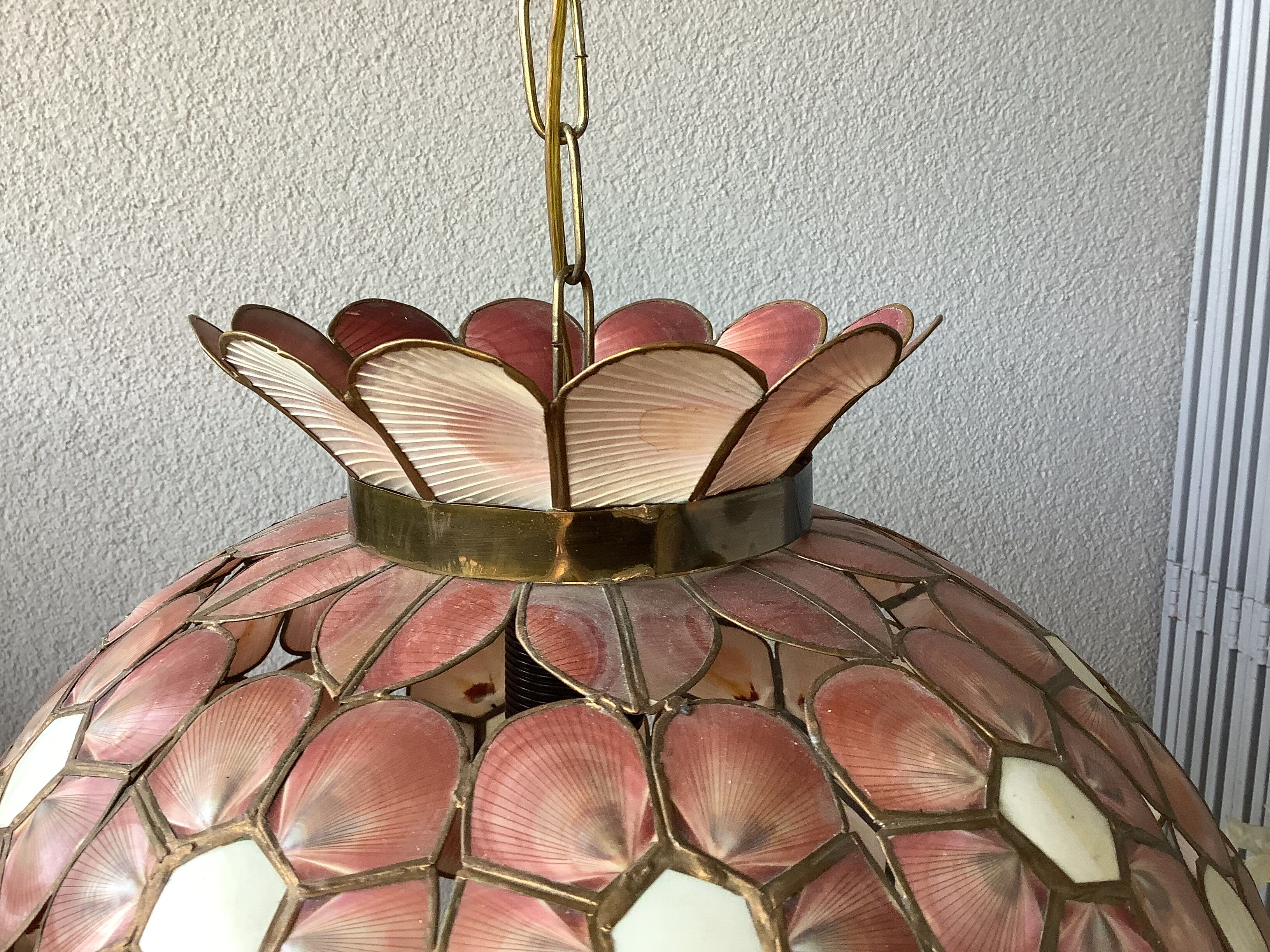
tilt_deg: -13.2
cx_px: 635
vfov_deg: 45.4
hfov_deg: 58.4
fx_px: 1137
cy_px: 476
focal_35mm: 31
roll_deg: +0.3
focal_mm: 3.3
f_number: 2.4
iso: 64
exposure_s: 1/100
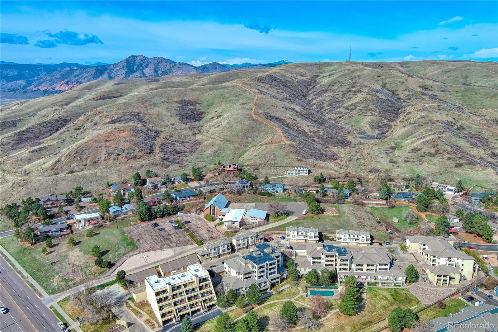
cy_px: 166
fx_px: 401
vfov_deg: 44.9
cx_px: 249
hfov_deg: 63.7
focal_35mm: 29
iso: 101
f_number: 2.8
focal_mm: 10.6
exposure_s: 1/1560
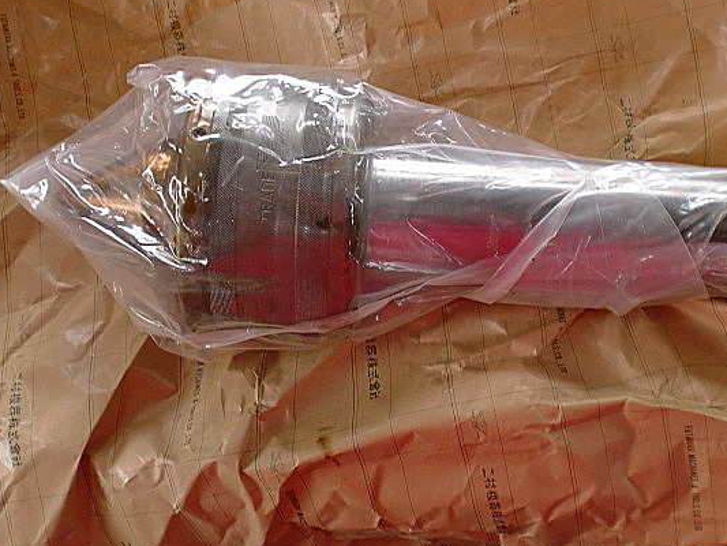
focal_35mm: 42
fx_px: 882
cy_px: 225
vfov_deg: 34.3
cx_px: 398
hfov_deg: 44.7
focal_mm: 6.3
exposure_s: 1/80
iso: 64
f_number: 3.1
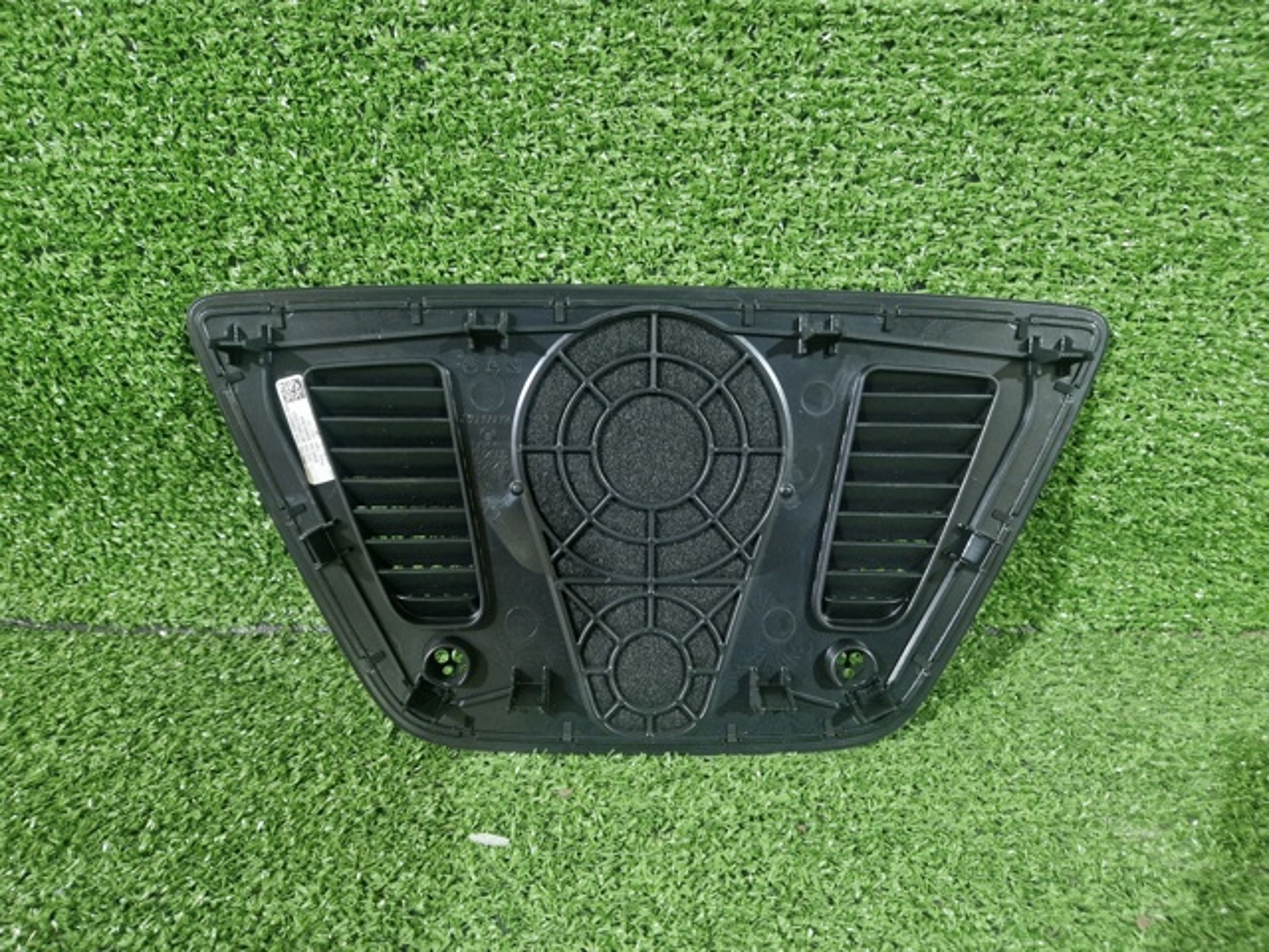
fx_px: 843
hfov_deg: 73.9
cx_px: 634
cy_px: 476
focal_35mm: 23
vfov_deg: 58.9
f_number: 1.8
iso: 800
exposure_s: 1/50
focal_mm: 5.4
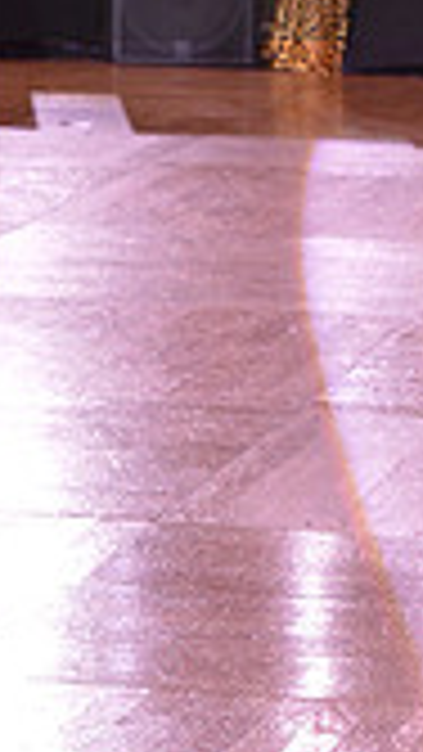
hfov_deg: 4.8
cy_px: -108
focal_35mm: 255
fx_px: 5082
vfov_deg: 8.4
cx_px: 308
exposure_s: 1/250
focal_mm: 70
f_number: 6.3
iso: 2000
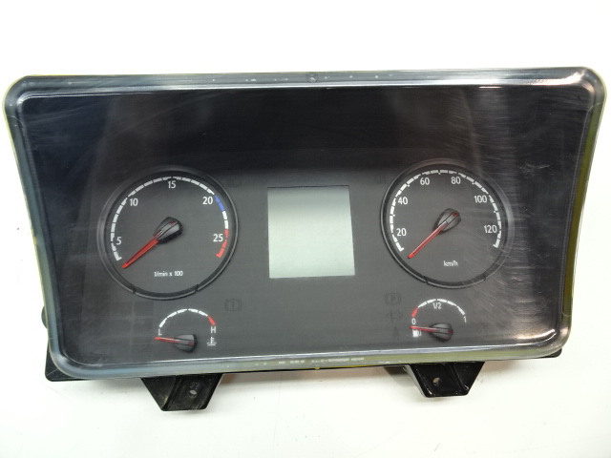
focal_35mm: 24
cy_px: 229
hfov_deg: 71.6
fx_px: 424
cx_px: 306
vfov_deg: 56.8
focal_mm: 4.1
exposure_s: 1/30
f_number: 3.5
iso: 160
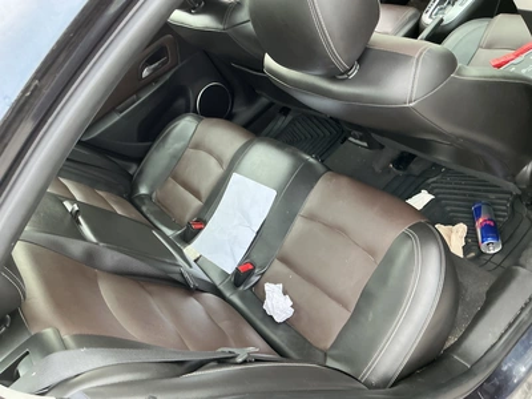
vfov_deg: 49.7
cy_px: 200
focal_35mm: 28
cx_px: 266
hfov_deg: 63.4
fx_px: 430
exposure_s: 1/60
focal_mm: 3
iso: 80
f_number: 1.8
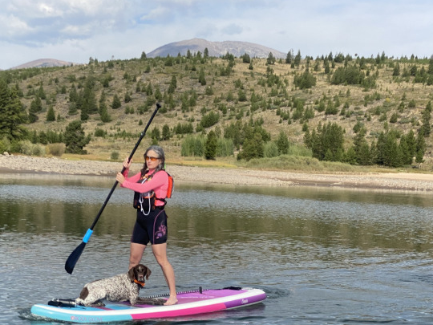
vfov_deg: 19.1
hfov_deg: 25.3
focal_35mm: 77
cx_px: 172
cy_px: 223
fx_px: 963
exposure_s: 1/1332
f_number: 2
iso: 20
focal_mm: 6
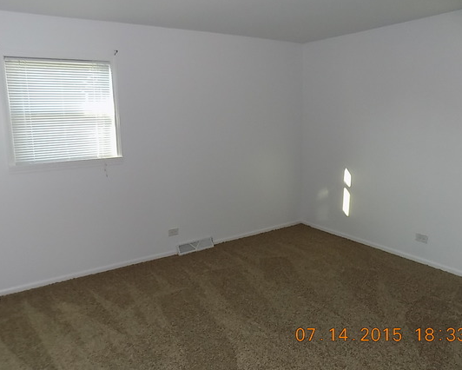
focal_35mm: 27
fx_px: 369
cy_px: 175
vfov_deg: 53.2
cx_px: 217
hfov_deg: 64.0
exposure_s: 1/30
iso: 200
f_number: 3.1
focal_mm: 4
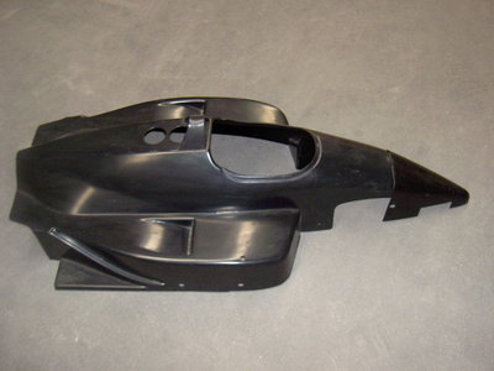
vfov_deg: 36.8
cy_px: 186
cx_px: 247
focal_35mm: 39
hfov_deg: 47.9
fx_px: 557
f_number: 2.8
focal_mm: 8
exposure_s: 1/59.5
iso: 100
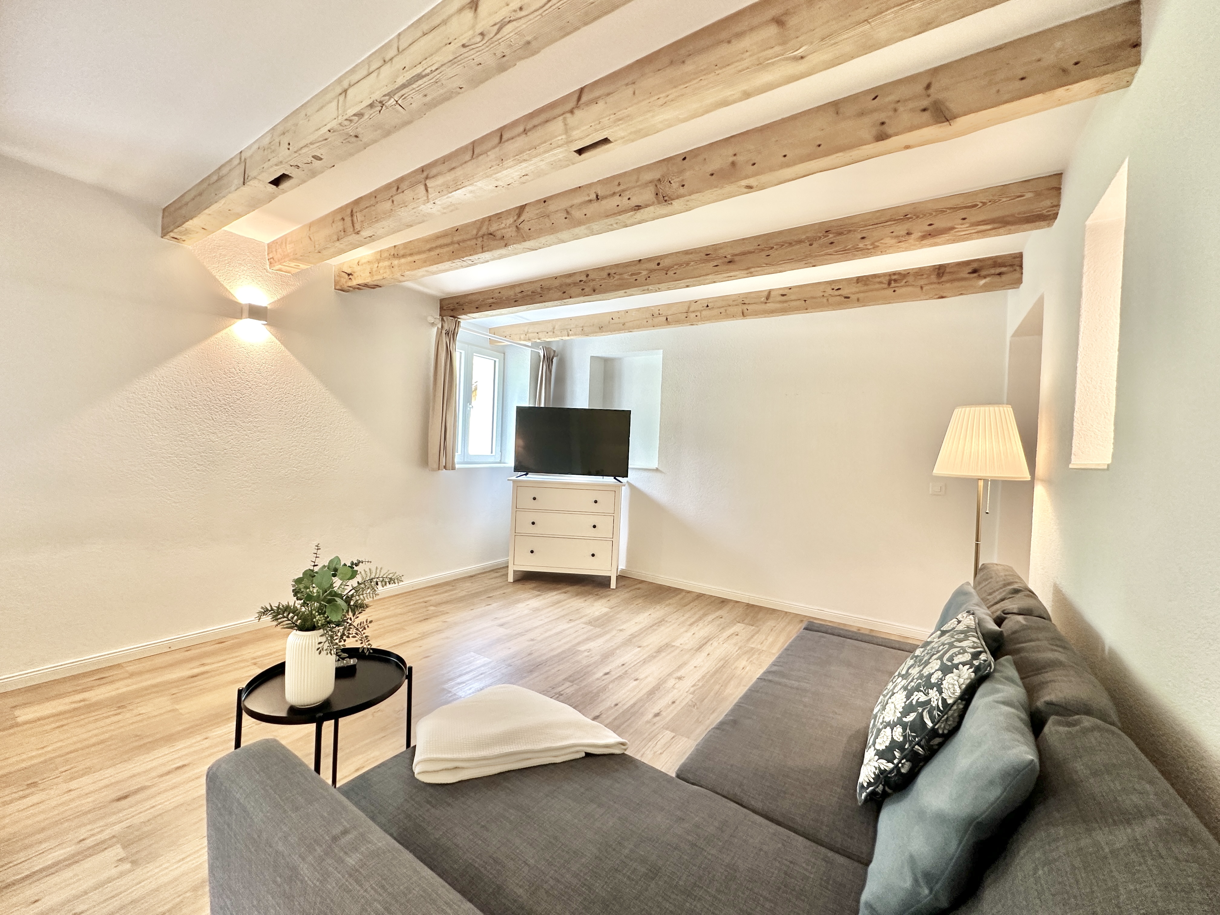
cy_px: 458
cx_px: 610
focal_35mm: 14
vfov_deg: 85.7
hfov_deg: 102.1
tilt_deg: -0.8
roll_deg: -2.3
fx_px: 493
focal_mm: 2.22
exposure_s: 1/50
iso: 200
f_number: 2.2
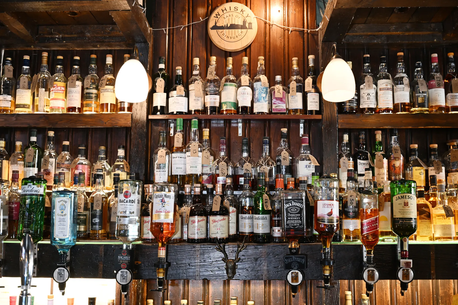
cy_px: 152
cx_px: 229
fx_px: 560
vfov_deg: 30.5
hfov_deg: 44.5
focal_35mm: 44
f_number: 8
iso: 640
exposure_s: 1/8
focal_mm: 44
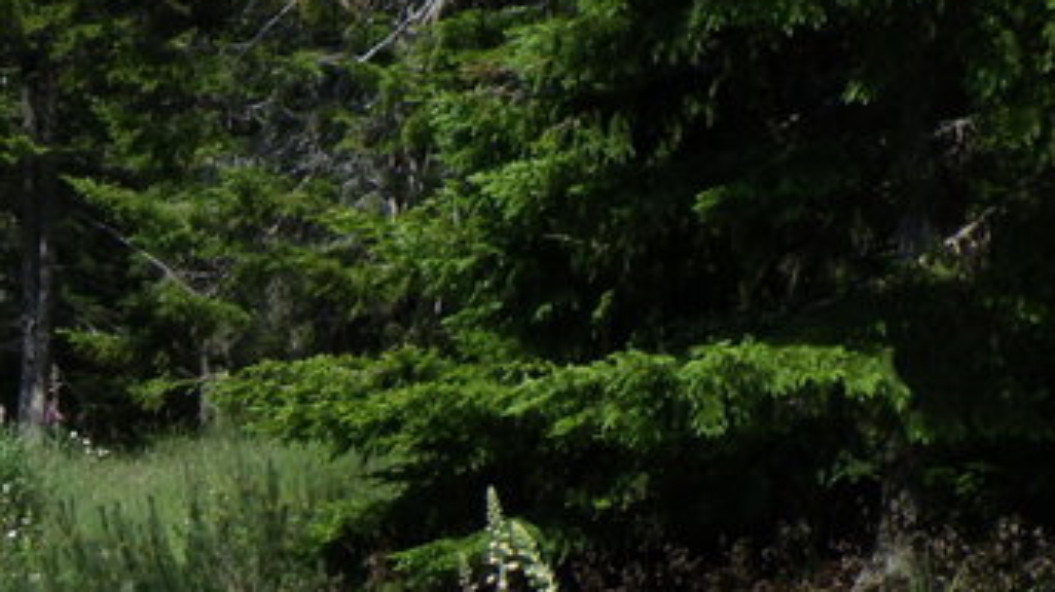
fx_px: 3831
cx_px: -349
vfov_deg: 8.7
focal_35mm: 137
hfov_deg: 14.9
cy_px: 845
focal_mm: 7.5
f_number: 5
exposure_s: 1/500
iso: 125
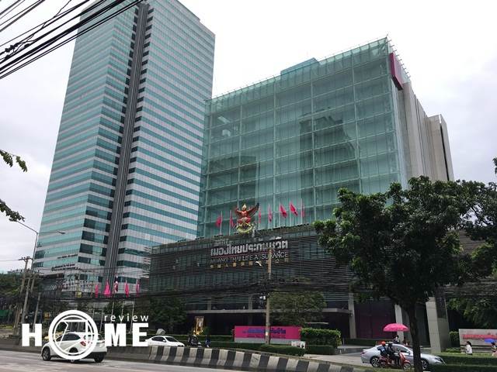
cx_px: 248
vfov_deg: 48.2
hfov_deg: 61.7
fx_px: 416
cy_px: 186
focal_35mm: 29
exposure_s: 1/1040
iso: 25
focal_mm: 4.15
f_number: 2.2
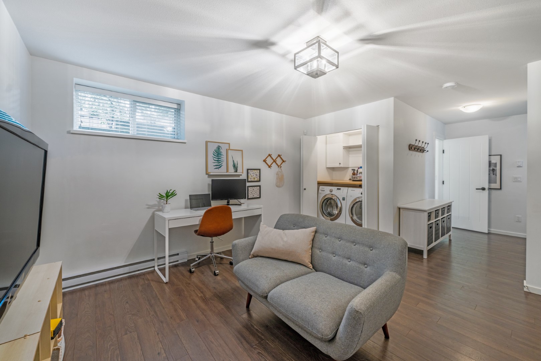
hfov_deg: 104.2
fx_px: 210
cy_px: 180
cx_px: 270
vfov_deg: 81.2
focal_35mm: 14
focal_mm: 14
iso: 100
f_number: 6.3
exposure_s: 1/13
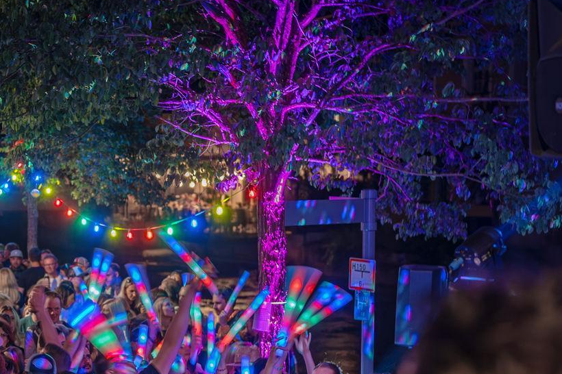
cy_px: 351
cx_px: 43
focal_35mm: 82
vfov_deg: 16.4
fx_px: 1280
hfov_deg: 24.0
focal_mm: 35
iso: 800
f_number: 2
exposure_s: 1/20
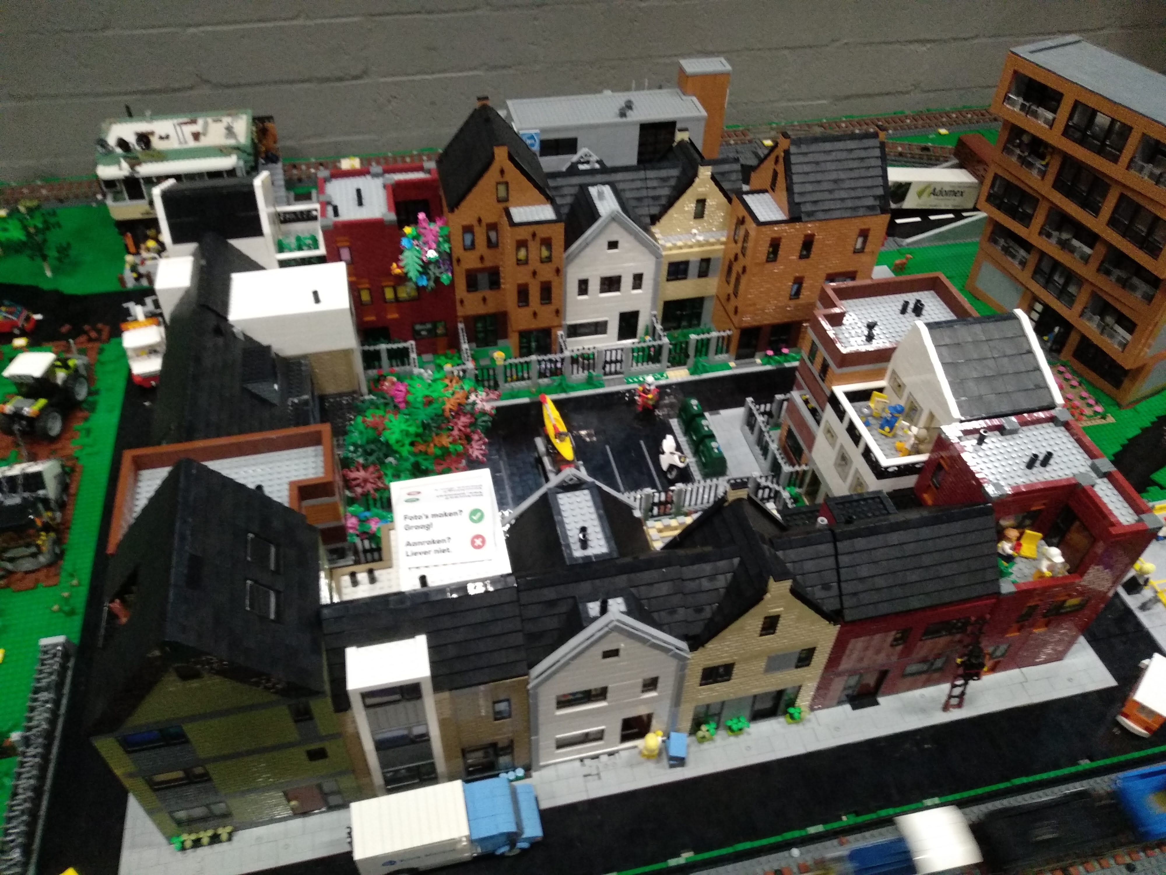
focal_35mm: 26
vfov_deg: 53.1
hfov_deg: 67.3
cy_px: 438
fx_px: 876
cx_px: 583
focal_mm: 3.83
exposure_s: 1/17
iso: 1250
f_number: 2.2
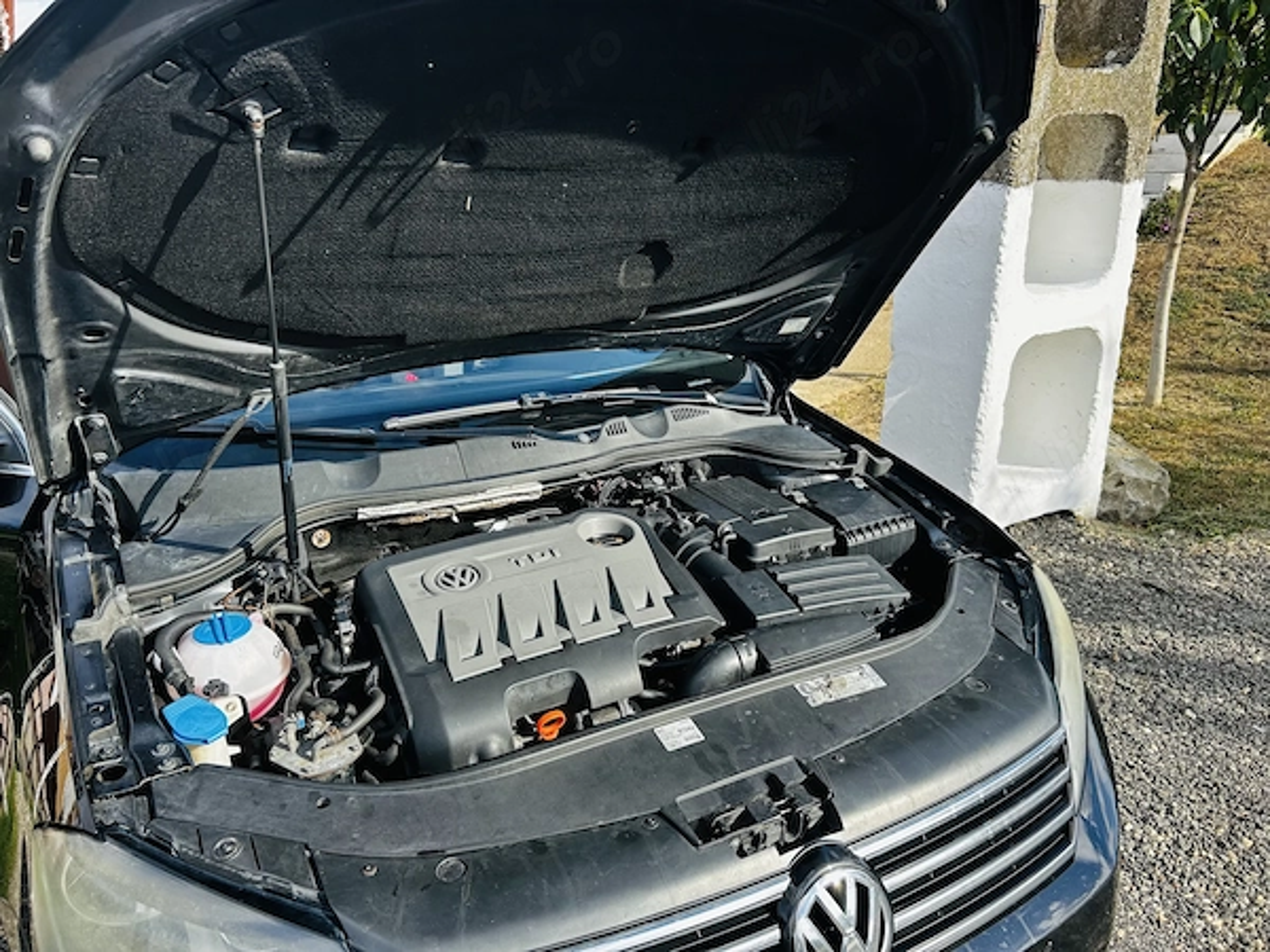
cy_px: 476
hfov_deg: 67.3
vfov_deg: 53.1
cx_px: 635
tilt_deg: -20.2
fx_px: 954
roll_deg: +1.0
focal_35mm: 26
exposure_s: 1/1038
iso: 50
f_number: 1.5
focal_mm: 5.7
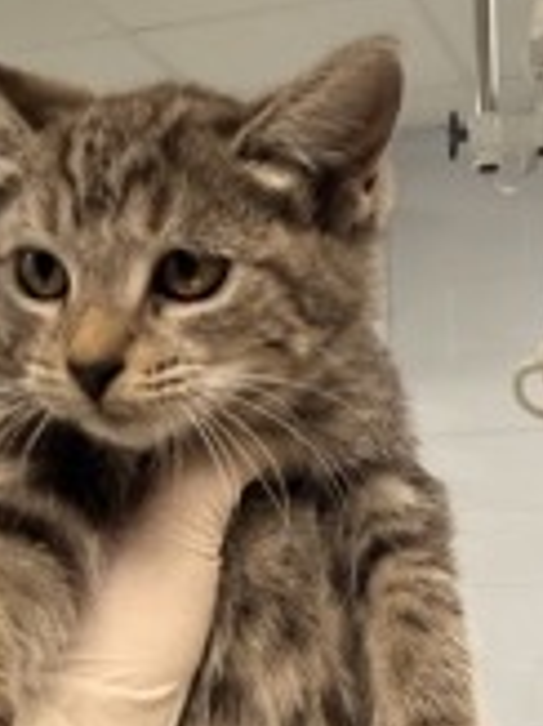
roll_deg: +1.8
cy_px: 690
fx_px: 1298
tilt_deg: -4.1
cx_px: 269
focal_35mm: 62
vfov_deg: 29.6
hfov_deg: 23.6
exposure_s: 1/120
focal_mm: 2.22
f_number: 2.2
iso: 250
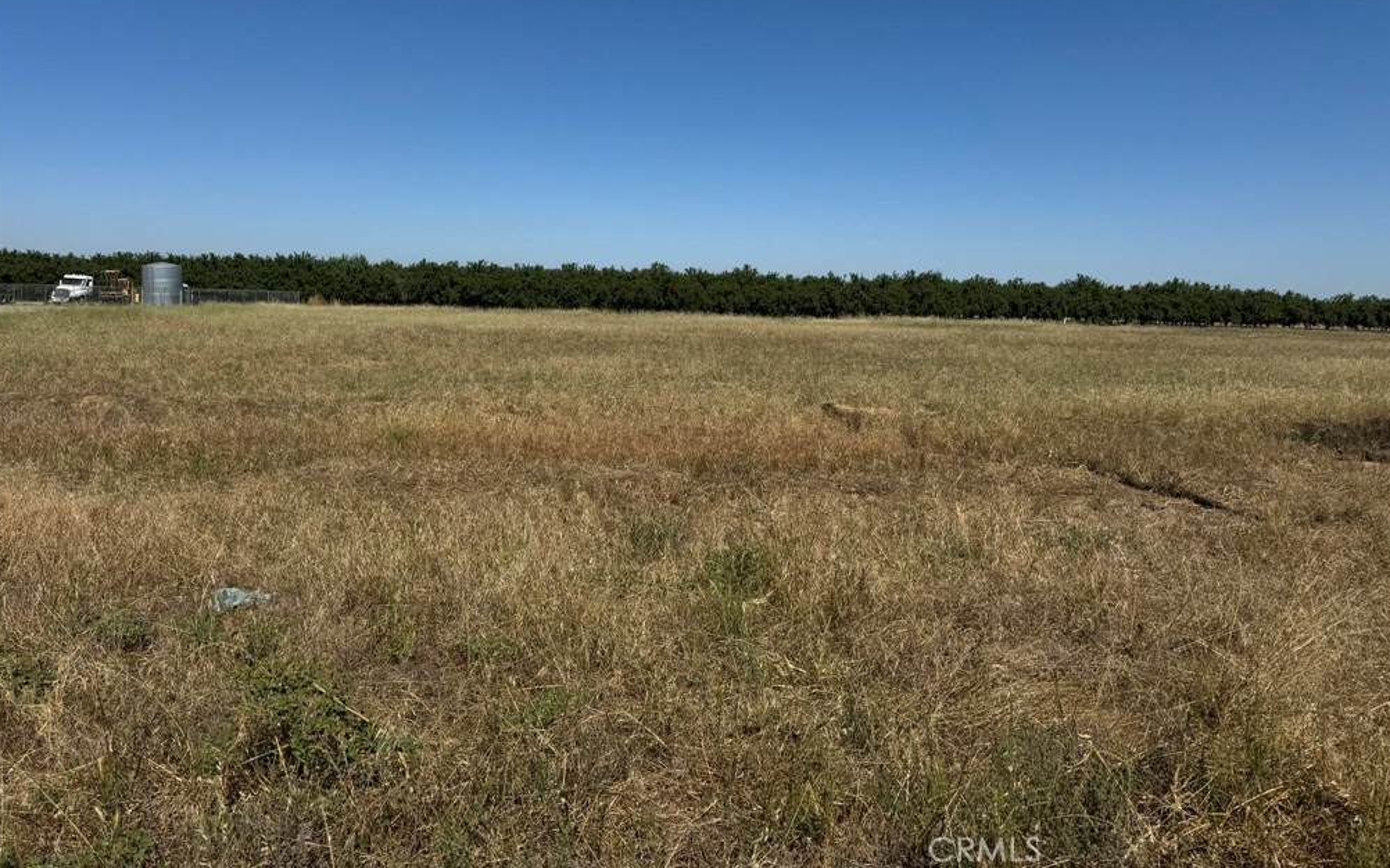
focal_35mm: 26
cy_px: 337
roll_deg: -1.9
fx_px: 985
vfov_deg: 47.2
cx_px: 701
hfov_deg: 70.4
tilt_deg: -1.8
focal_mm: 6.76
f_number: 1.78
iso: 80
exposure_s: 1/7937
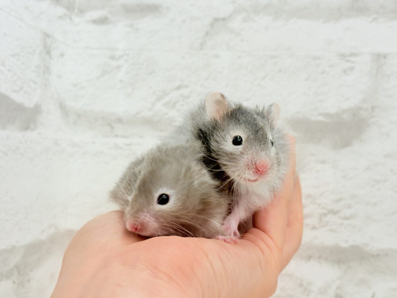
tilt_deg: +2.2
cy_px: 149
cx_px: 198
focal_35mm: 52
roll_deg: -0.3
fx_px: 596
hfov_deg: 36.8
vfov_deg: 28.0
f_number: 1.6
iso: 80
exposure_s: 1/100
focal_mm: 5.96
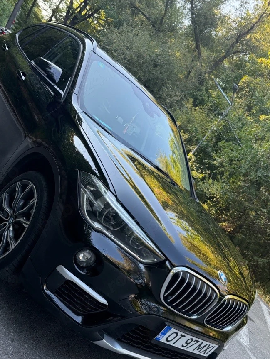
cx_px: 110
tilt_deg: -11.1
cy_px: 216
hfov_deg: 38.5
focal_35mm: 37
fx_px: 385
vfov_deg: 49.8
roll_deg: -41.3
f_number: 1.78
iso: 125
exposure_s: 1/204
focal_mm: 6.76
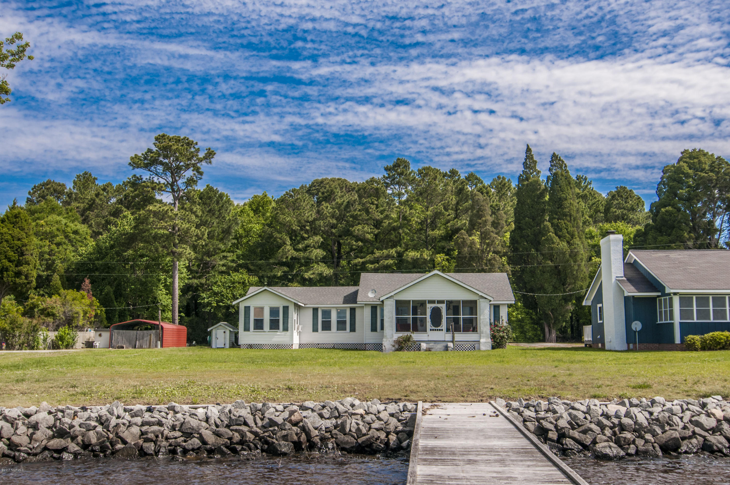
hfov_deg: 53.2
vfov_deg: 36.8
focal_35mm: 36
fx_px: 729
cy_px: 242
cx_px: 365
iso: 200
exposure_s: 1/2000
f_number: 5.6
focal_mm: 24
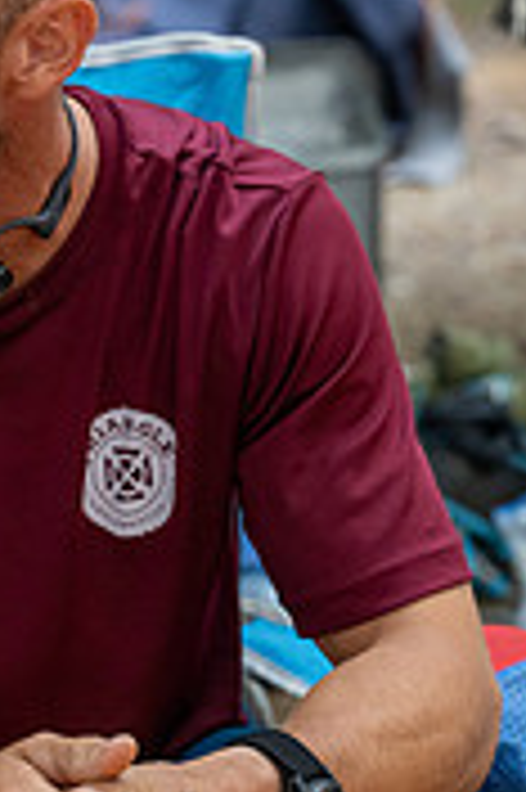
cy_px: 450
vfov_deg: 11.5
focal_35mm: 179
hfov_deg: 7.6
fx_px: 3931
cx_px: 13
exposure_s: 1/125
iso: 1250
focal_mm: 70
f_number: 4
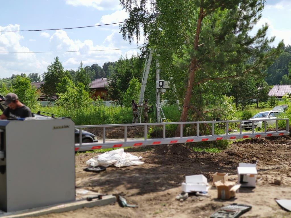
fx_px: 437
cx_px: 146
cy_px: 109
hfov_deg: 36.8
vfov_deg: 28.0
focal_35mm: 52
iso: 100
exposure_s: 1/919
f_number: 2.4
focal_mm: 5.54
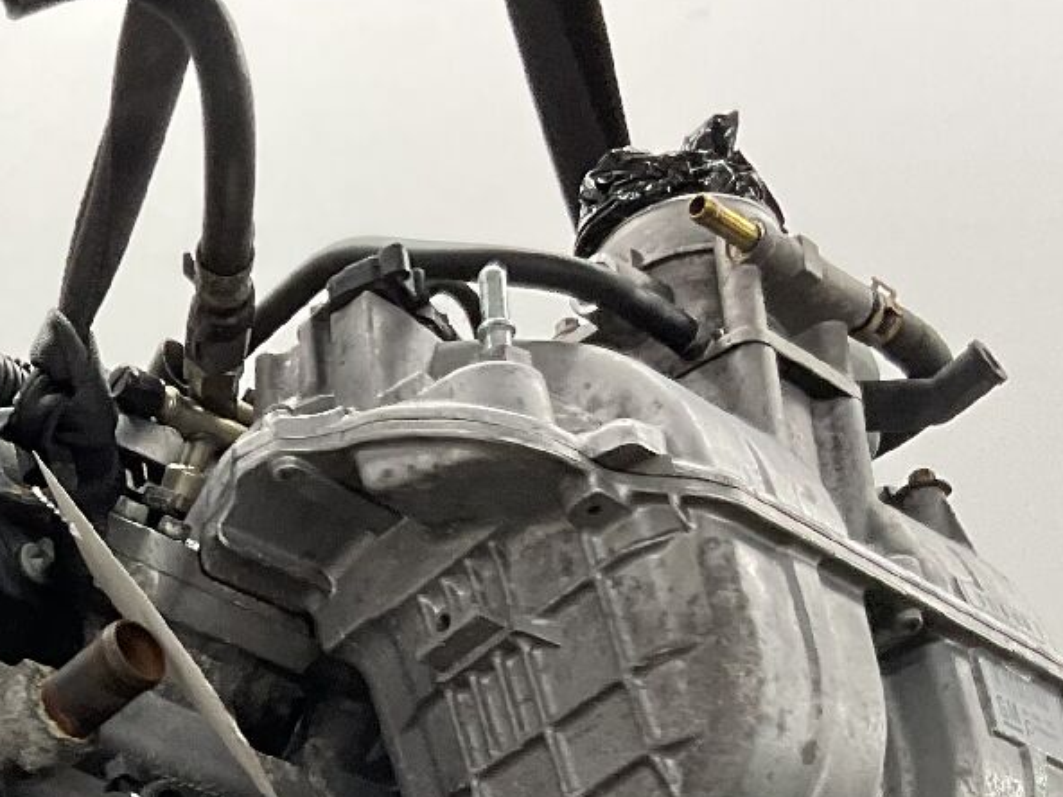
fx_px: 2887
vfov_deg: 14.6
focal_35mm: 94
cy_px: 1222
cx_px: 57
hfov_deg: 20.3
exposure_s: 1/50
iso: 50
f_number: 1.8
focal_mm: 3
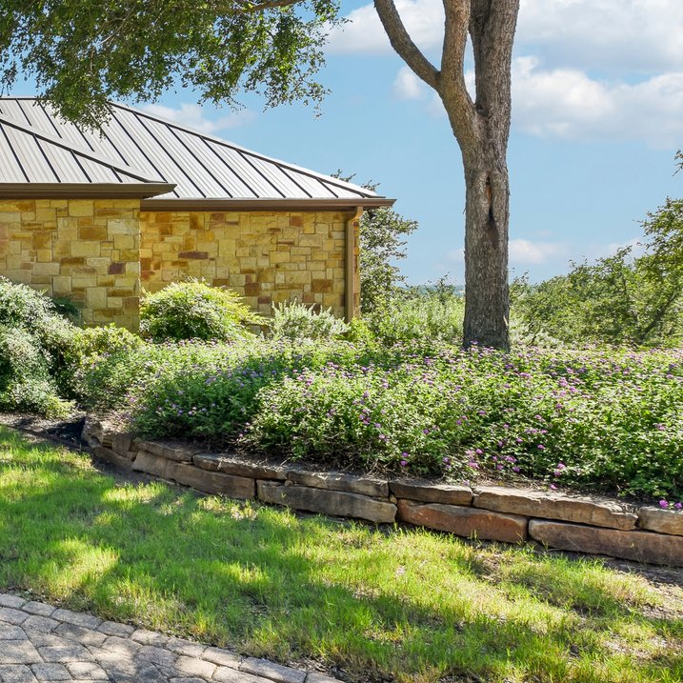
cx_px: -198
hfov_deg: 34.6
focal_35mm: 34
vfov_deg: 48.3
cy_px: 300
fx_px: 759
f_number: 8
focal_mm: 14
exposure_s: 1/200
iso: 100
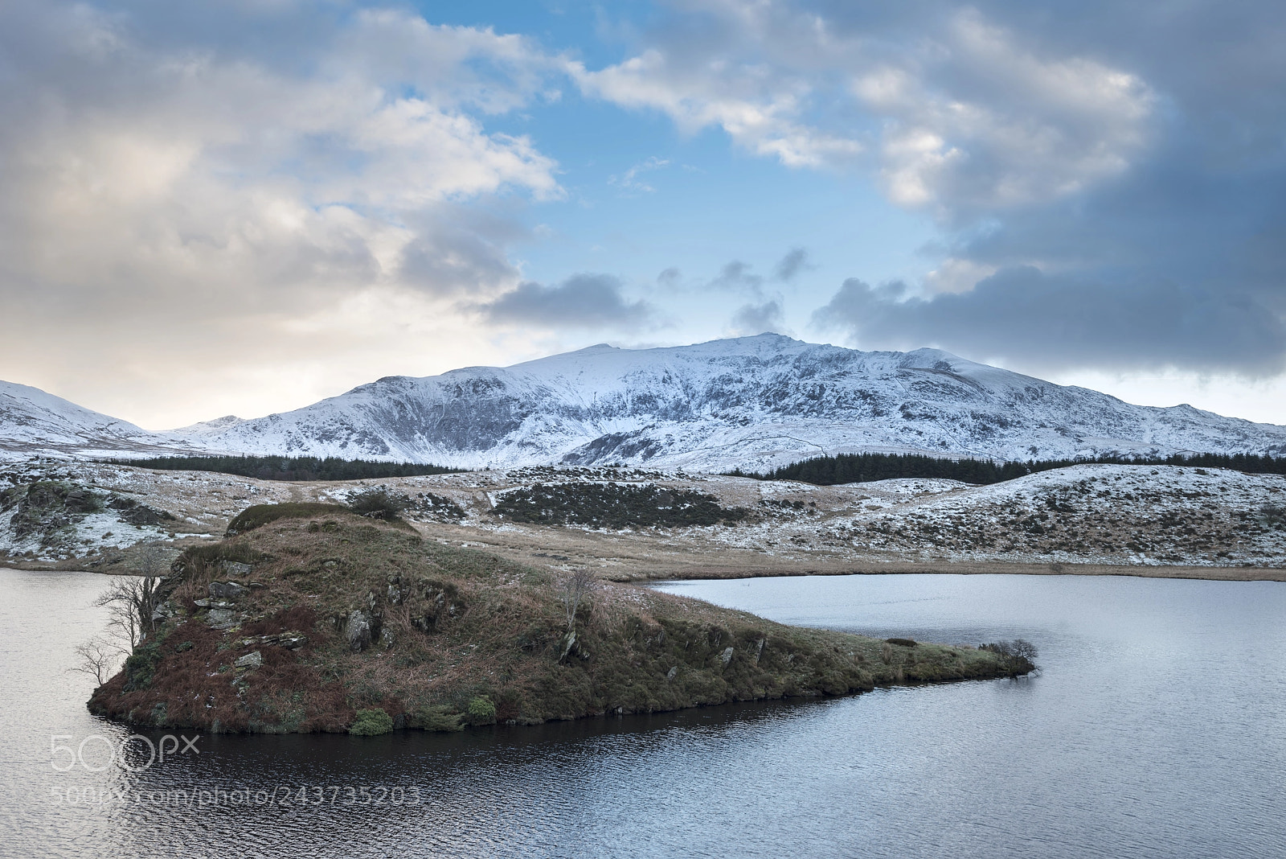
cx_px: 643
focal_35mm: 35
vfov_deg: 37.9
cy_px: 430
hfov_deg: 54.4
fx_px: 1251
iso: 100
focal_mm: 35
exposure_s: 1/30
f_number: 11
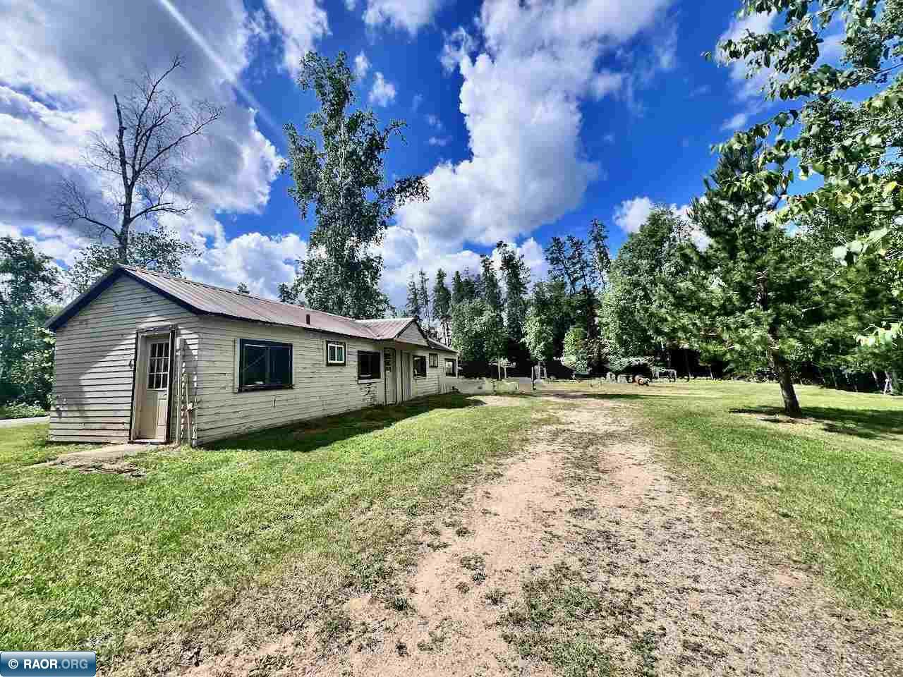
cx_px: 452
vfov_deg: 89.9
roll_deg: +3.4
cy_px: 338
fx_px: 339
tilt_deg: +6.3
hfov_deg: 106.2
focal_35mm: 13
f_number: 1.8
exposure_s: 1/1623
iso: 32
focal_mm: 1.57
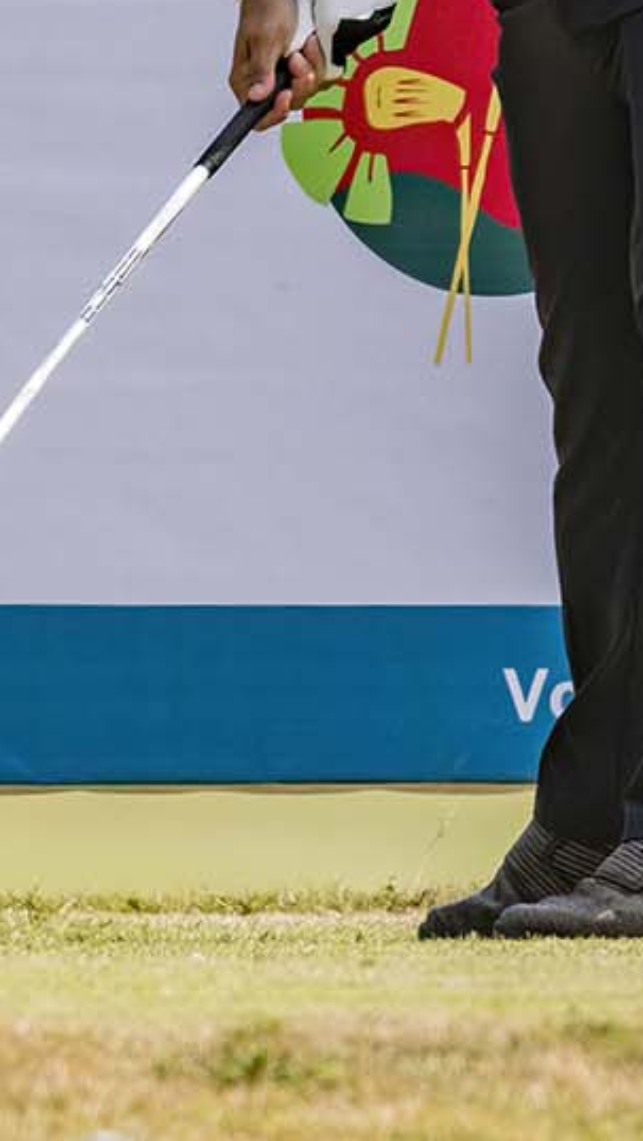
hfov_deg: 0.7
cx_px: 233
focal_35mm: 1823
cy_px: -146
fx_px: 55205
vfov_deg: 1.2
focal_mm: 650
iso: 640
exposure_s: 1/2000
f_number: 8
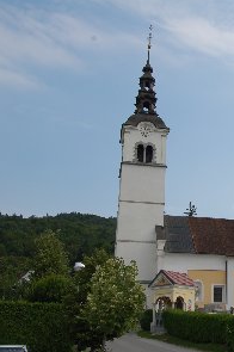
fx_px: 489
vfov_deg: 39.6
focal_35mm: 50
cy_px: 176
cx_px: 245
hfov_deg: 25.3
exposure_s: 1/400
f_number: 10
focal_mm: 22
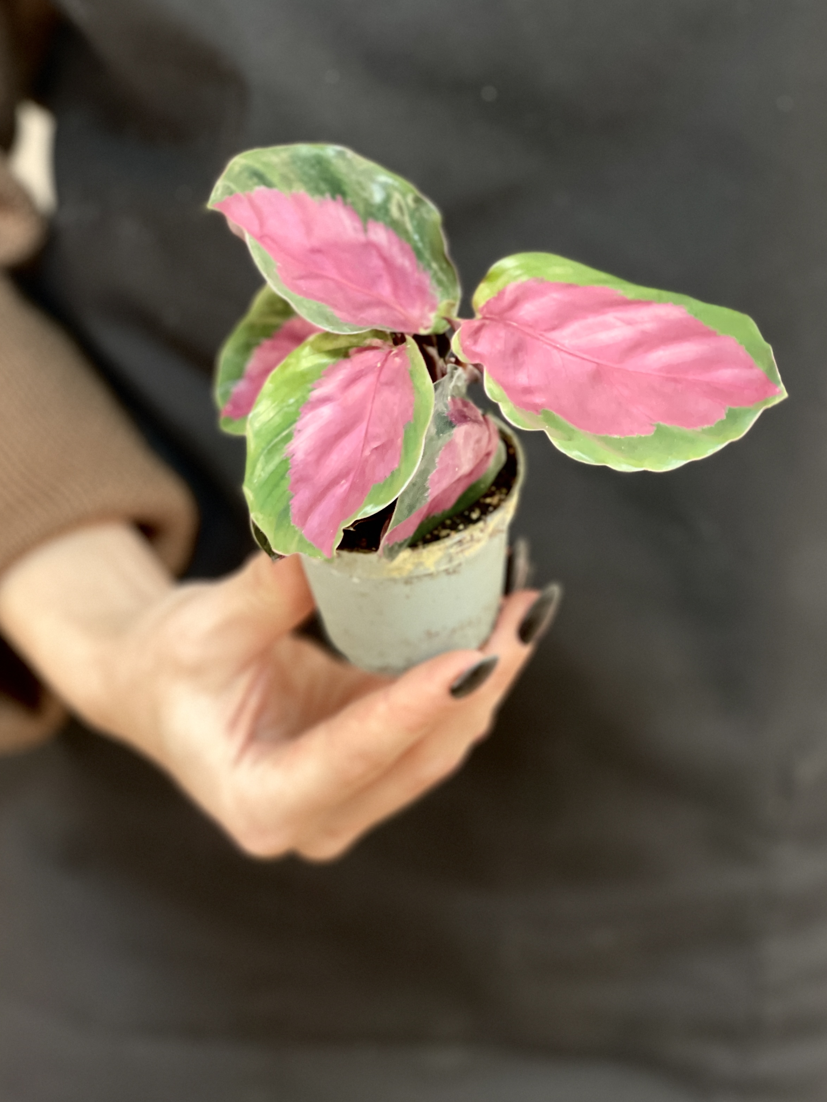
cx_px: 430
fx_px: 2612
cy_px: 475
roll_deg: +0.6
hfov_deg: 18.0
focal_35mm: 82
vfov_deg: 23.8
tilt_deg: -29.3
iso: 200
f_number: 2.2
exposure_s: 1/33
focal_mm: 7.5
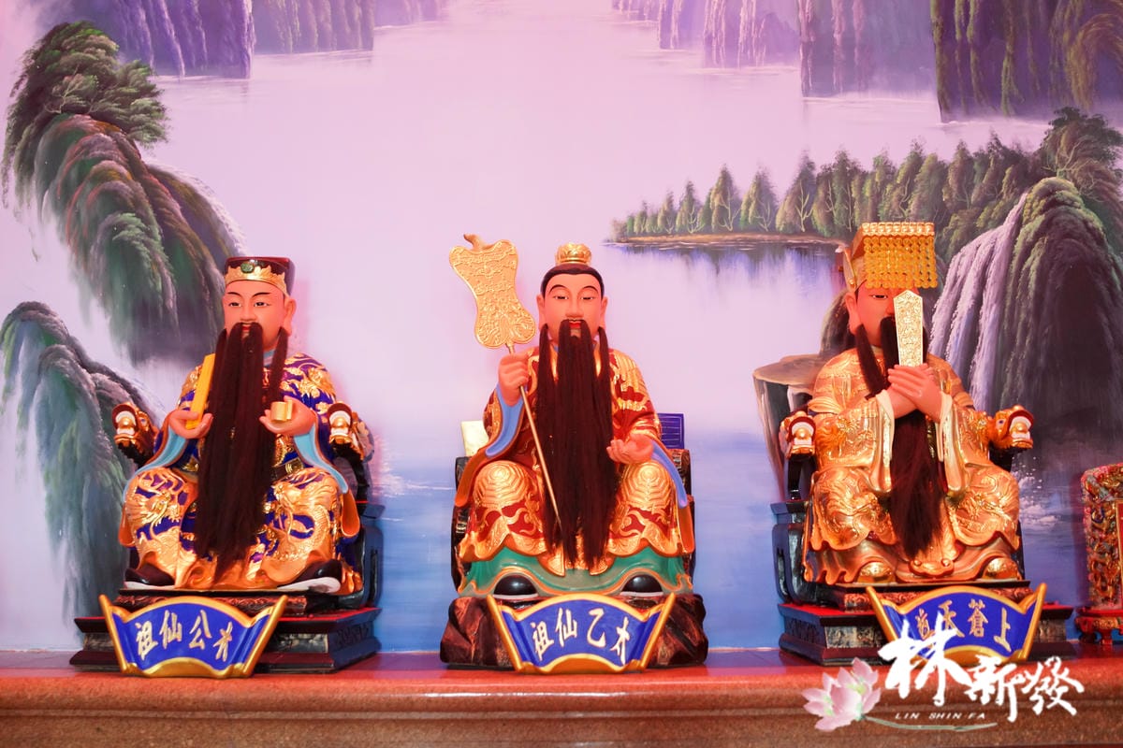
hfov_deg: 54.4
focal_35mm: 35
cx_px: 562
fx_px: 1092
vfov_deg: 37.9
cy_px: 374
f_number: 2
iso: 2000
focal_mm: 35
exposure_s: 1/20
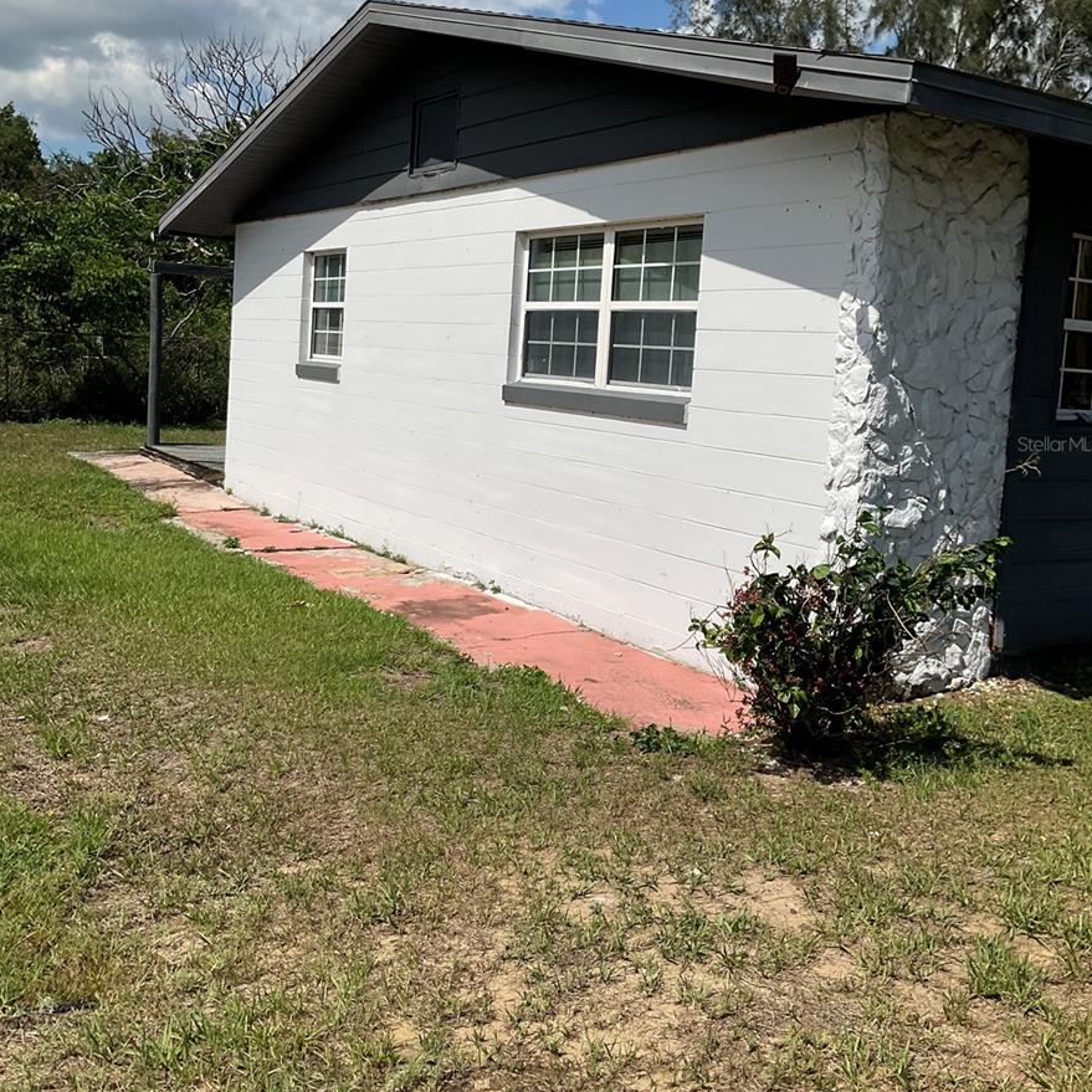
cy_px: 444
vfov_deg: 47.0
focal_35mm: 35
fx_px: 1249
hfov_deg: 47.2
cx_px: 547
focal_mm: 3
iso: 16
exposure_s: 1/4405
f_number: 1.8
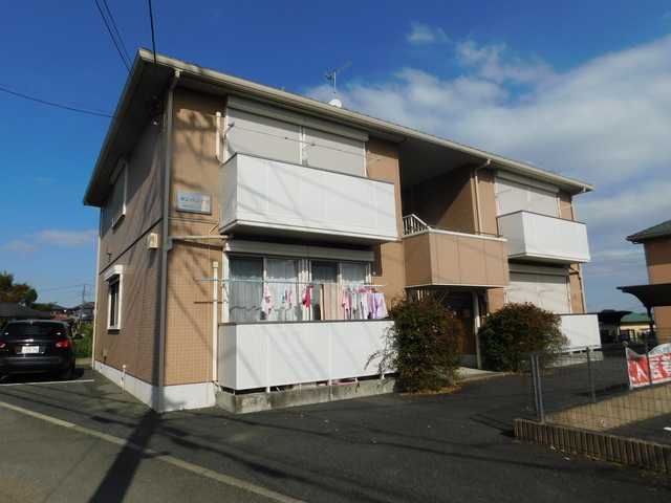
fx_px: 446
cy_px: 252
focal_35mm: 23
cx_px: 336
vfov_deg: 58.9
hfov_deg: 73.9
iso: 125
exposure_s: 1/1000
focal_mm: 4
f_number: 6
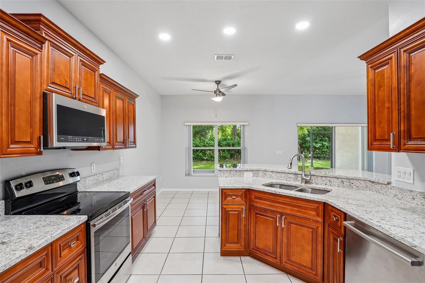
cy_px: 142
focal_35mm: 17
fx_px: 201
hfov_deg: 93.3
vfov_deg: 70.4
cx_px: 212
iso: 400
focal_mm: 17
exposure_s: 1/10
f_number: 9
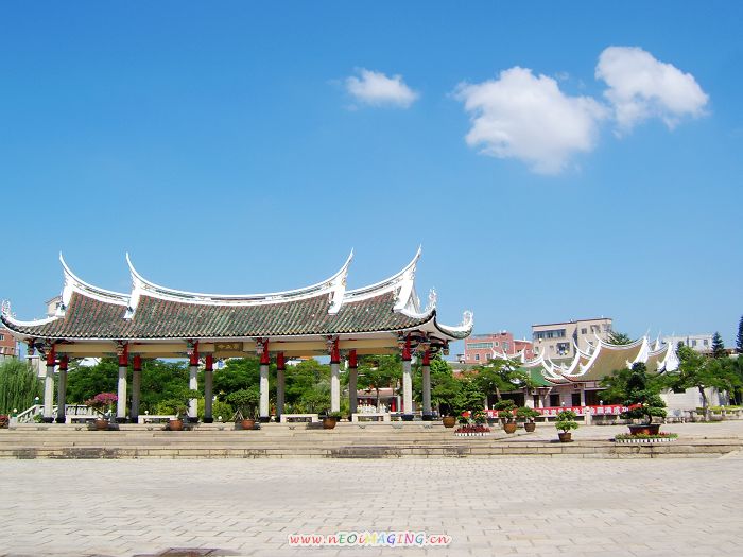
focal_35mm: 31
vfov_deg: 45.4
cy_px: 278
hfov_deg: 58.4
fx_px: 665
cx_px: 372
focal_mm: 8.13
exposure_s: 1/229
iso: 50
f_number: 6.7
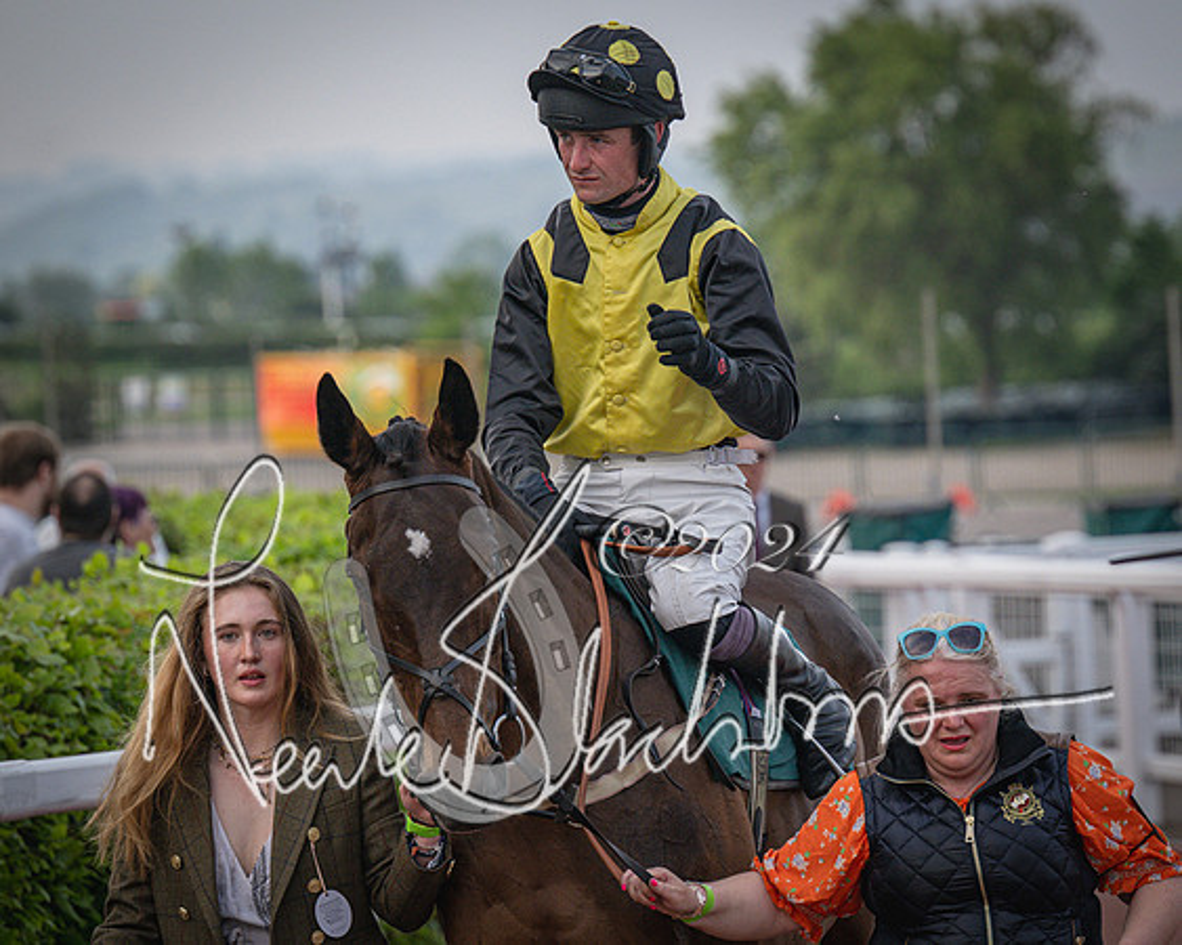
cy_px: 431
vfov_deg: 5.2
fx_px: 10336
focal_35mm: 296
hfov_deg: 6.5
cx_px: 753
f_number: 4
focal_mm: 160
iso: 400
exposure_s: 1/1250
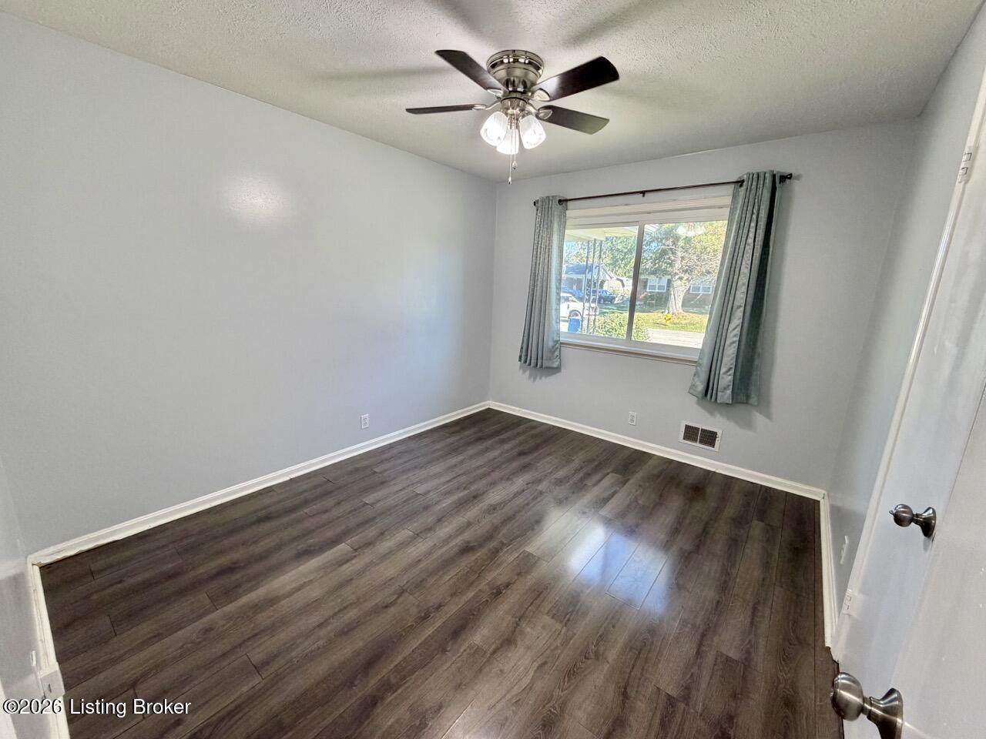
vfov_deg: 85.7
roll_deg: -2.0
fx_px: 399
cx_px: 493
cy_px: 370
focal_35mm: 14
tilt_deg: -12.6
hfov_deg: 102.1
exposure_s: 1/120
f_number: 2.2
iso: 250
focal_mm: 2.22
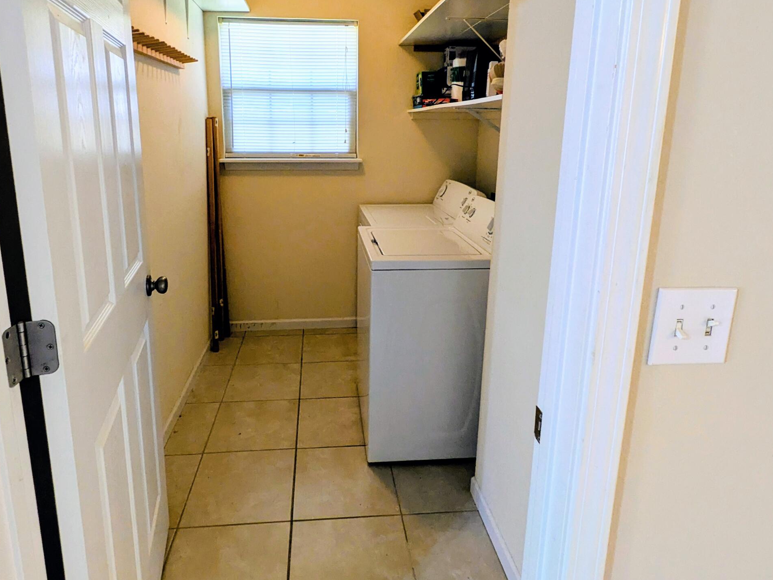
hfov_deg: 76.3
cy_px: 219
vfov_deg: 60.3
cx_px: 362
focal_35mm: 22
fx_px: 491
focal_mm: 1.83
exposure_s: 1/60
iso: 73
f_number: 2.2
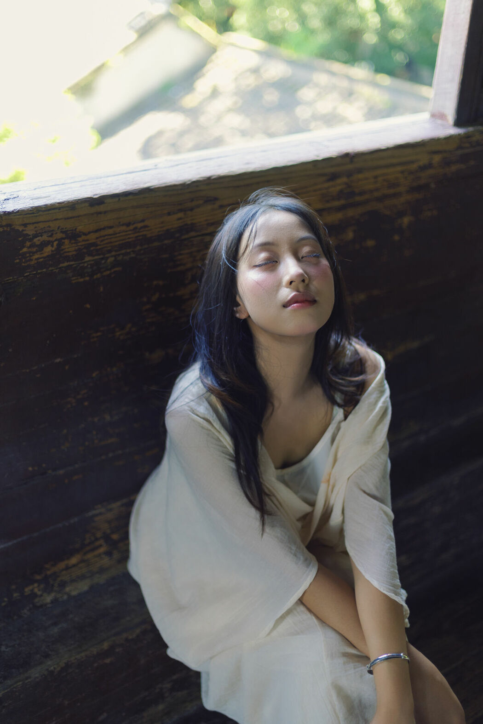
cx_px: 242
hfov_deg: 27.0
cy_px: 362
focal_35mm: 50
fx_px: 1006
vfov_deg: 39.6
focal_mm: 50
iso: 320
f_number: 1.8
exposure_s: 1/200
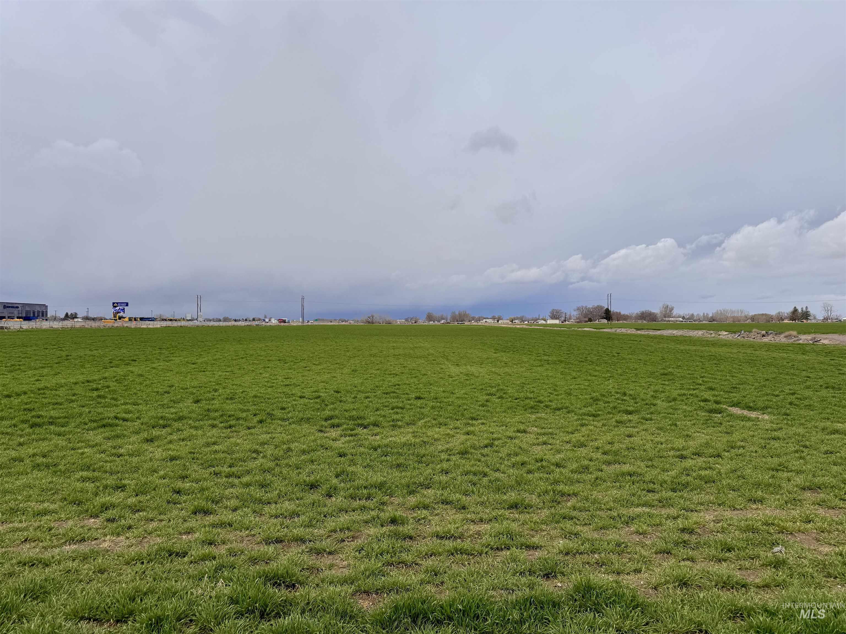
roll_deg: -0.1
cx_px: 423
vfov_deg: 56.8
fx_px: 587
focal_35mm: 24
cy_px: 317
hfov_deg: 71.6
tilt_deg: -1.0
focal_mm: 6.76
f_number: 1.78
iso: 80
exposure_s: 1/9009
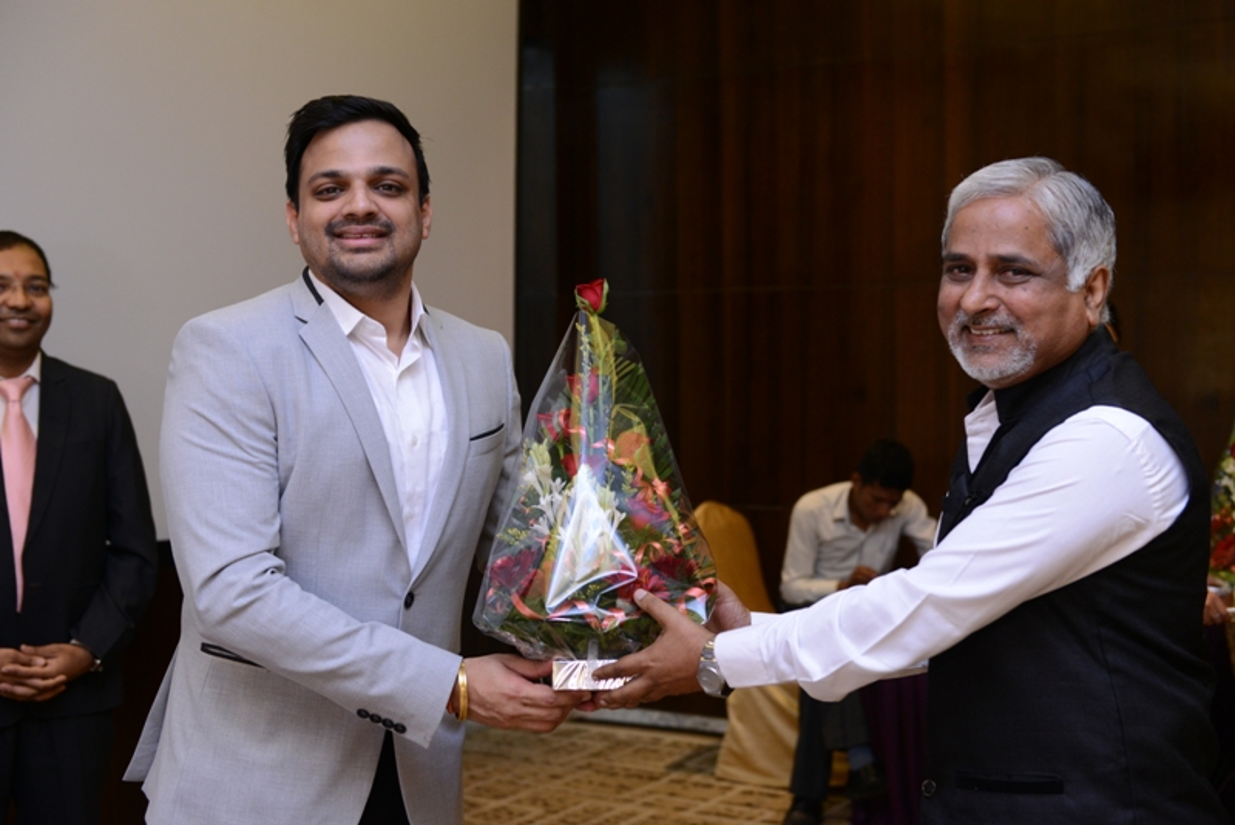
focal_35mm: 50
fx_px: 1716
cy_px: 412
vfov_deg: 27.0
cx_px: 618
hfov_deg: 39.6
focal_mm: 50
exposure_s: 1/125
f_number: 3.5
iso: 1000
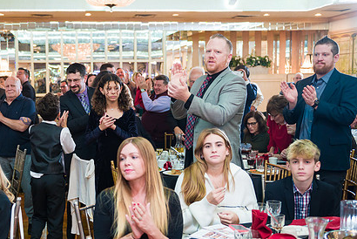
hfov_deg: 39.0
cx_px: 111
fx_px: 496
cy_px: 132
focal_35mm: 50
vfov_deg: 27.0
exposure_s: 1/200
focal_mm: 34
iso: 1250
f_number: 3.2
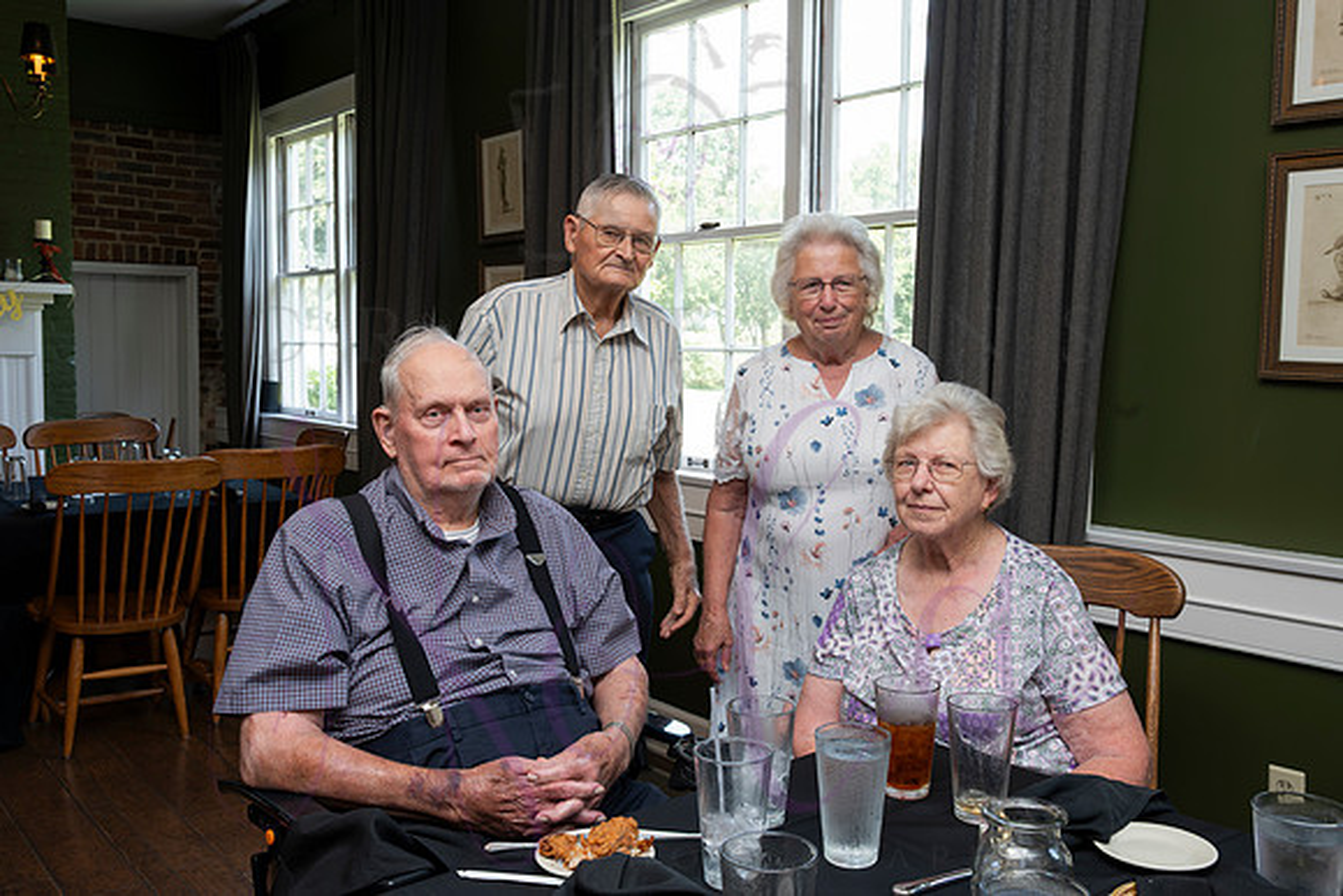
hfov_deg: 60.3
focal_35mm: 31
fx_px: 1157
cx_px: 672
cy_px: 448
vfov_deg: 42.3
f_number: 10
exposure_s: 1/60
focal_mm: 31
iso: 800
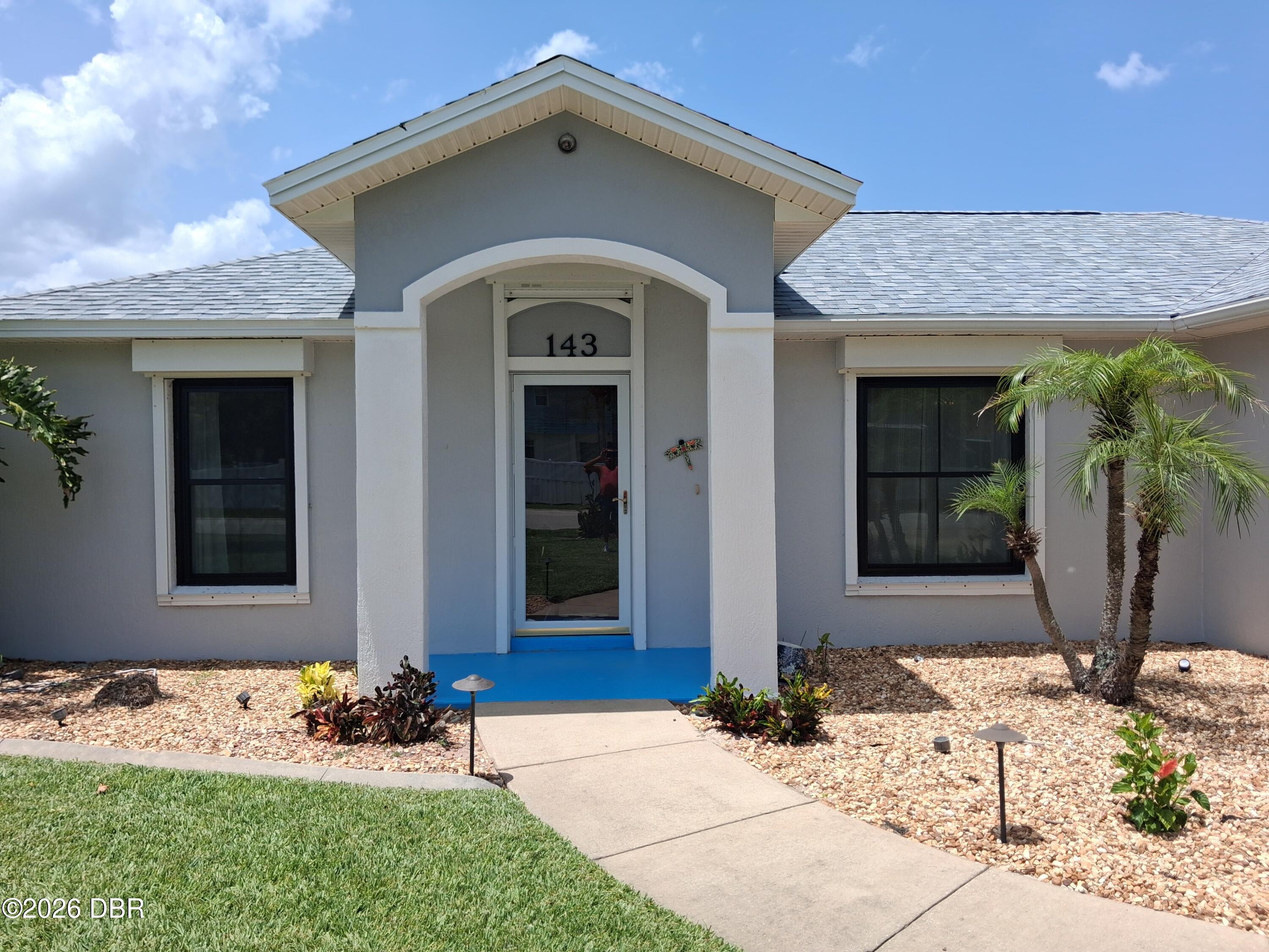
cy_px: 476
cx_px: 634
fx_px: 990
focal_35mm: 27
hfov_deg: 65.3
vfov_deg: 51.4
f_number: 1.8
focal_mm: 4
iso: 25
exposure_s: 1/578
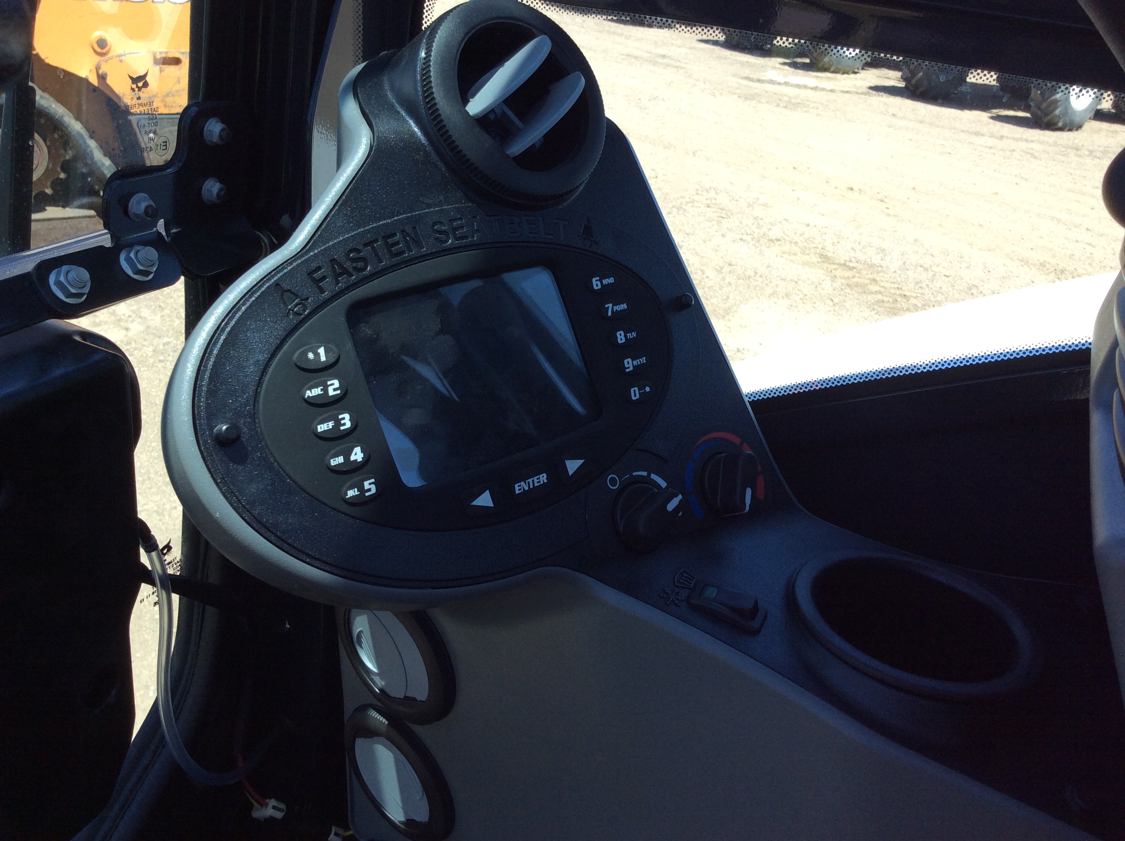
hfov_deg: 56.9
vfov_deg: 44.1
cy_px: 420
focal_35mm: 32
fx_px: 1038
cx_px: 562
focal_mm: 3.3
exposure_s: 1/484
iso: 32
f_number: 2.4
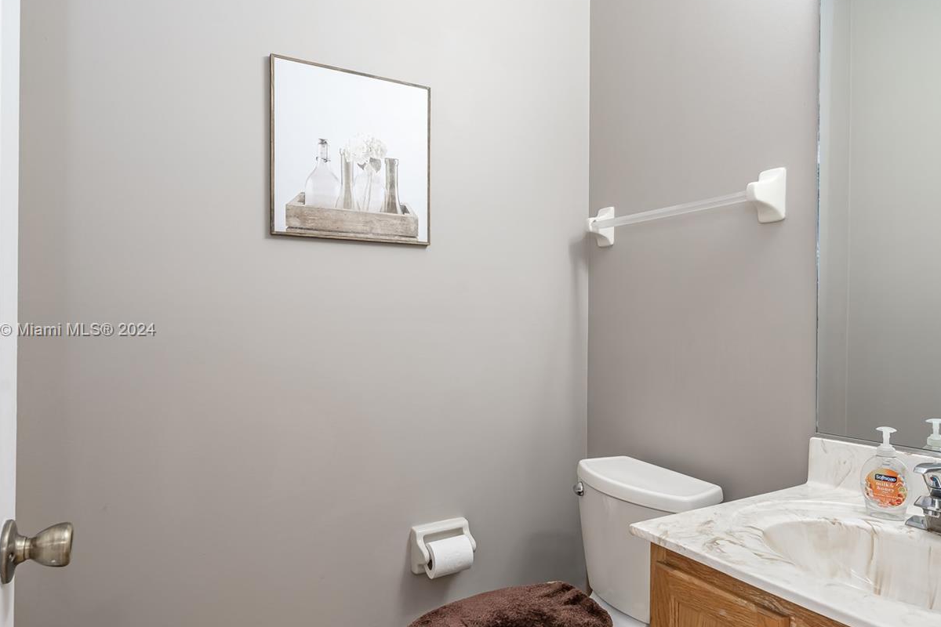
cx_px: 532
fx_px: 627
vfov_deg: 53.1
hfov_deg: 73.4
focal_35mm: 24
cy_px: 331
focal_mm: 18
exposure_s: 1/3
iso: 200
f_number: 9
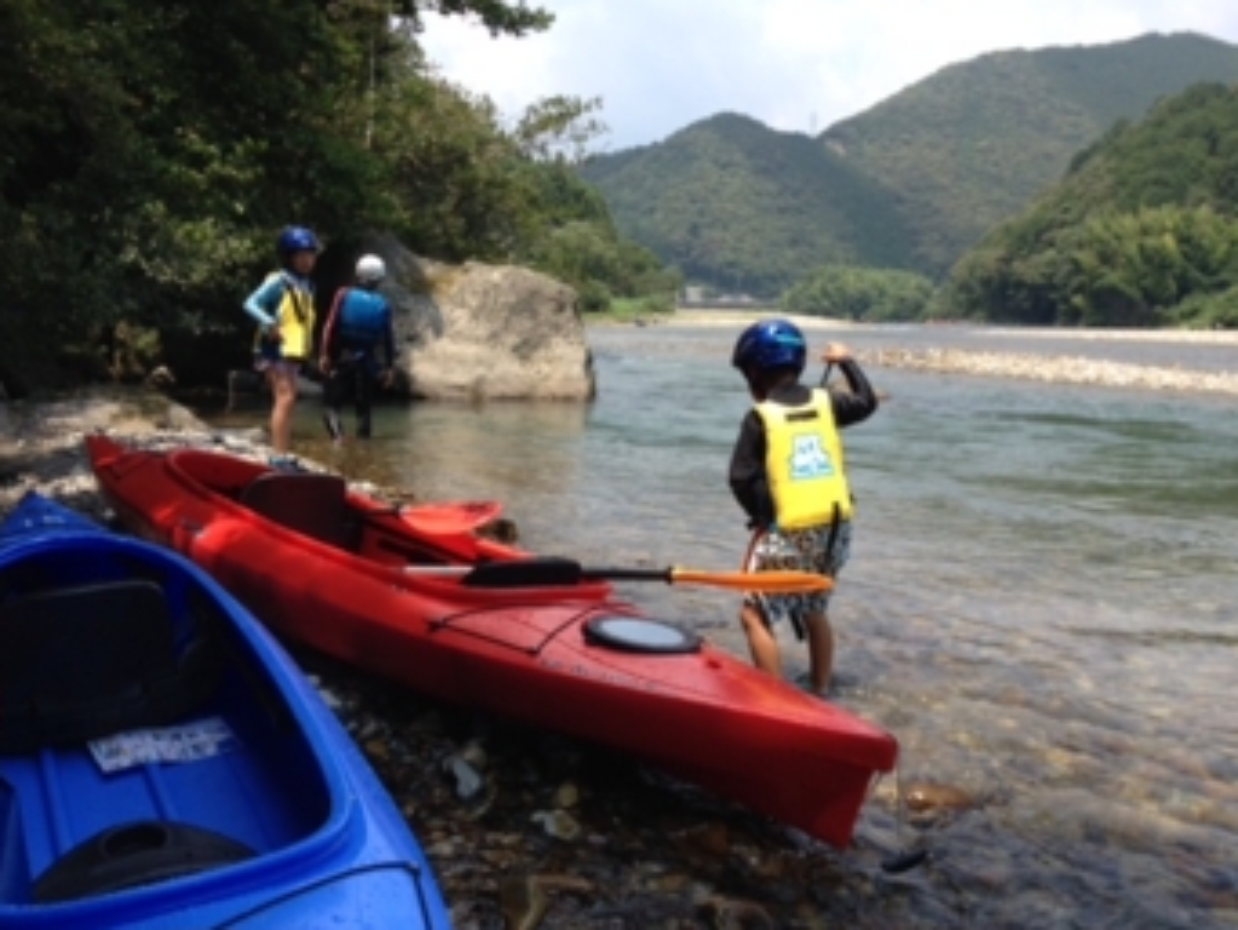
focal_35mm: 41
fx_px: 1467
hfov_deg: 45.7
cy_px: 443
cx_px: 588
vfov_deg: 35.2
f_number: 2.4
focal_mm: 4.28
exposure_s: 1/968
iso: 50
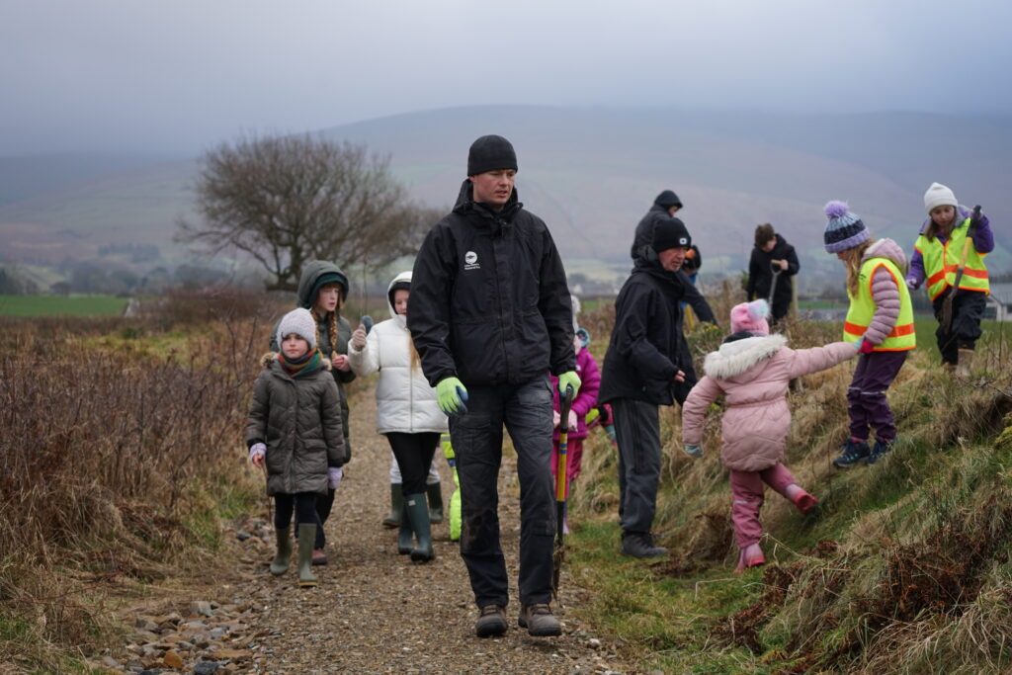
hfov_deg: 27.3
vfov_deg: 18.4
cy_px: 338
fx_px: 2080
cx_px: 506
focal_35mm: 74
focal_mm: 74
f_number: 5
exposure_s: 1/160
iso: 160
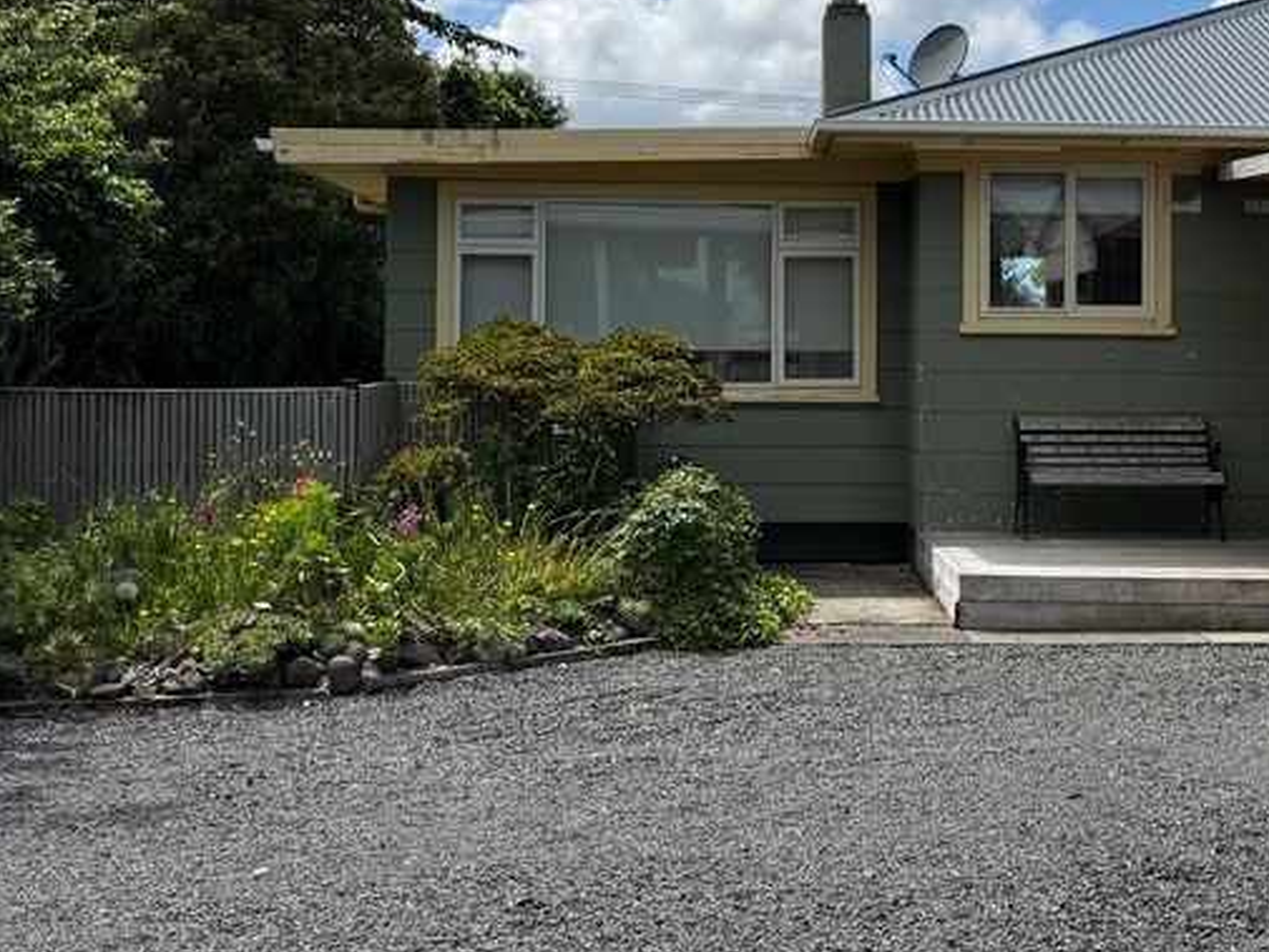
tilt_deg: +2.2
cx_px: 839
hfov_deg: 33.5
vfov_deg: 25.5
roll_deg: -0.6
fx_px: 2090
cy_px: 286
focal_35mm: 57
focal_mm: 6.76
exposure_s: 1/6711
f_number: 1.78
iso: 80
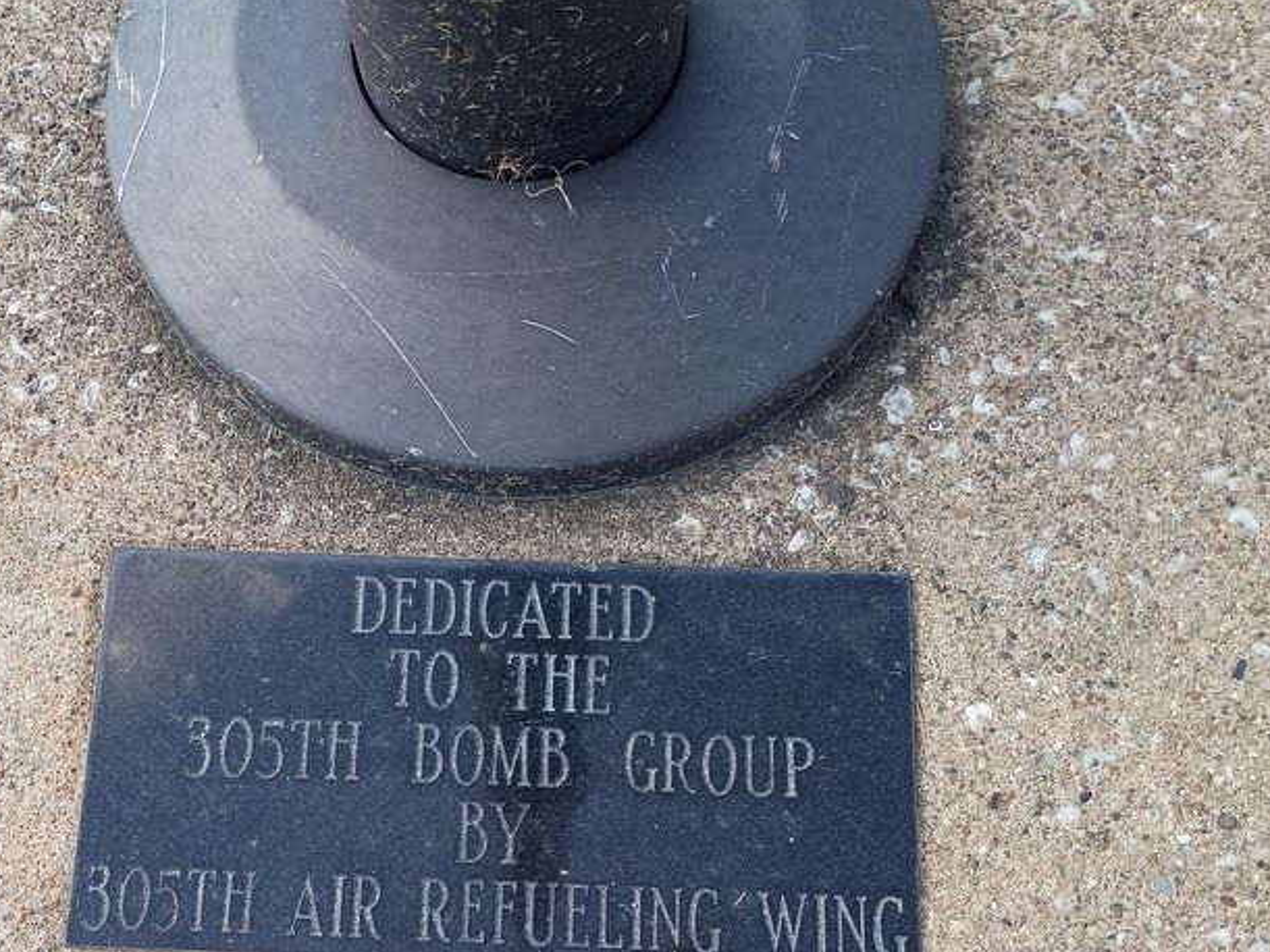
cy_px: 613
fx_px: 1394
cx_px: 505
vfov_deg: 37.4
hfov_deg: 48.7
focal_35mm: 38
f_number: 1.8
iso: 100
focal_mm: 4.27
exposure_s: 1/273
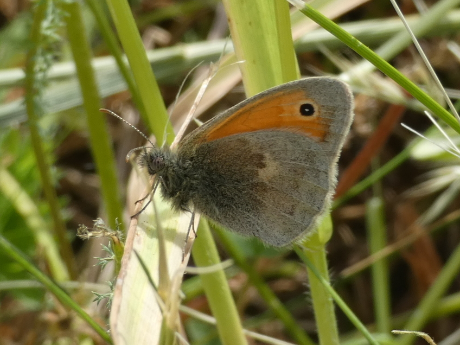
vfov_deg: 8.5
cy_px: 172
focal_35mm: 174
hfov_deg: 11.4
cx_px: 230
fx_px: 2312
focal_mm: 30.9
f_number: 5.5
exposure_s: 1/125
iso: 80
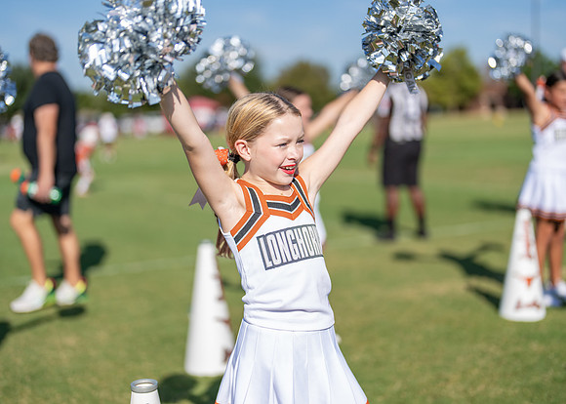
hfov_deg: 37.2
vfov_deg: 27.0
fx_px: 842
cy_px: 202
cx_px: 283
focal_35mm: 52
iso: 100
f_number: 1.2
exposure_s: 1/8000
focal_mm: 50
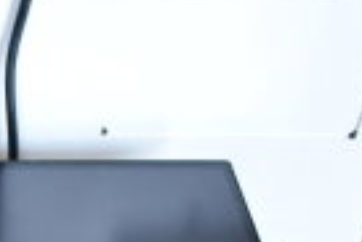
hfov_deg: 14.8
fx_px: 1218
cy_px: 419
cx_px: -285
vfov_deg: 10.7
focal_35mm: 121
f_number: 3.5
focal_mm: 18
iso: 500
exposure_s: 1/30
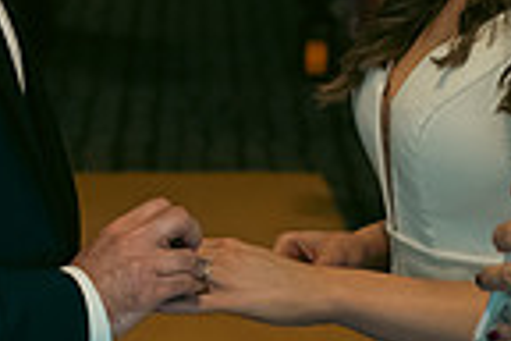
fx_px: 2739
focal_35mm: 193
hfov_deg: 10.7
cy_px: -12
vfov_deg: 7.1
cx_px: 248
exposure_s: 1/160
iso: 1000
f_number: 3.5
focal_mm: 48
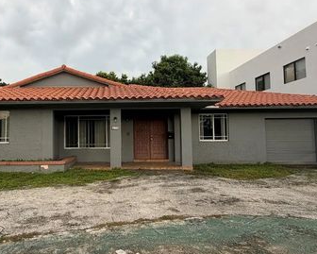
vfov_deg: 54.9
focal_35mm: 26
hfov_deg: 64.5
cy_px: 124
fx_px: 244
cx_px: 108
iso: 40
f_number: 2.2
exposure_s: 1/141
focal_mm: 2.22
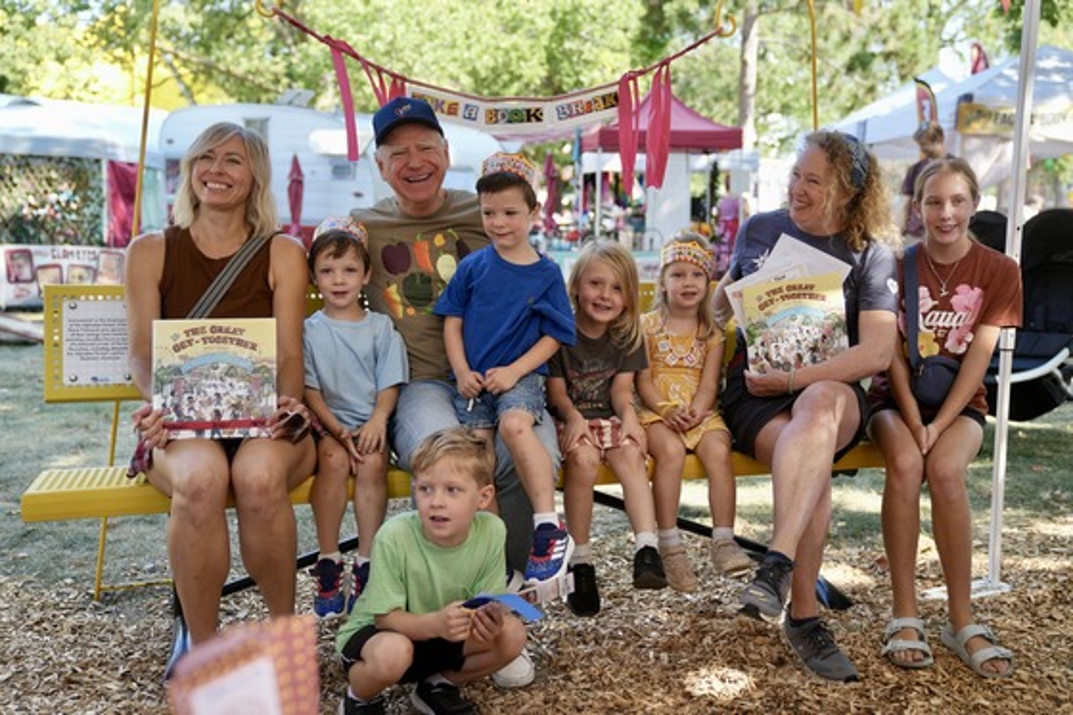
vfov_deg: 35.0
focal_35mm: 38
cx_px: 536
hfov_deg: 50.7
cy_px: 358
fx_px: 1132
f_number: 2.8
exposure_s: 1/320
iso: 160
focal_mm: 38
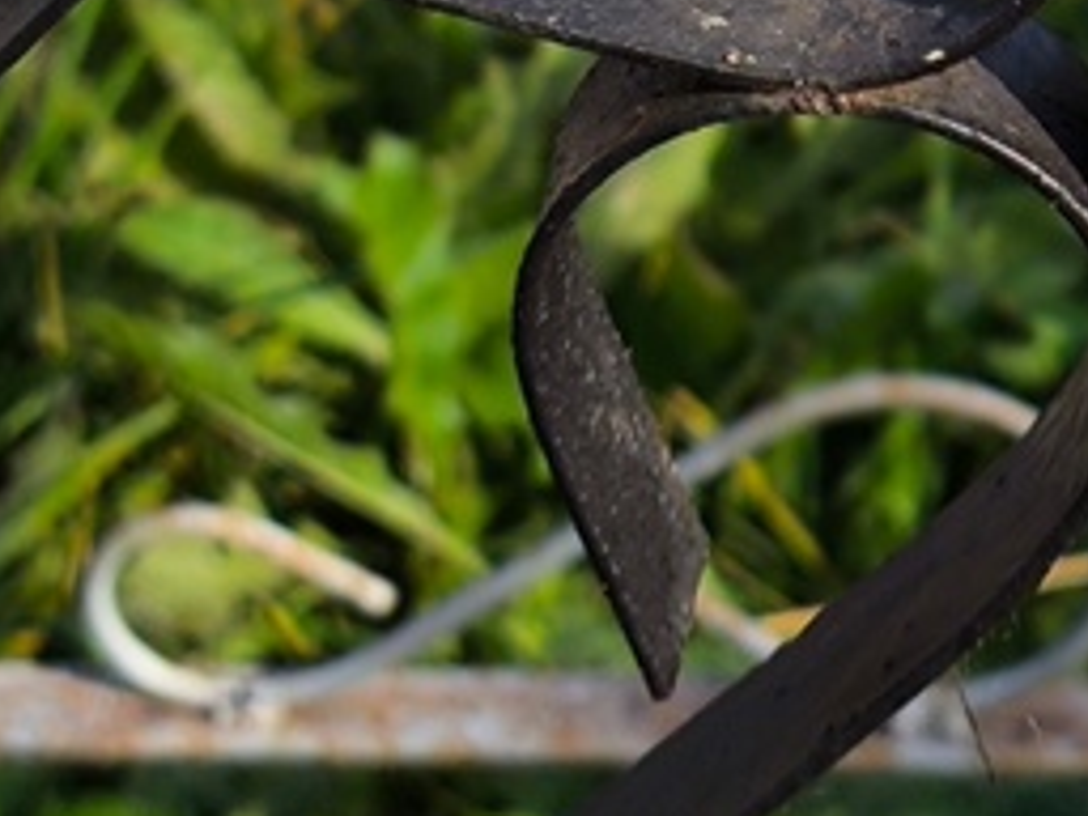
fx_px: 4903
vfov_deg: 9.2
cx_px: 1111
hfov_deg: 12.5
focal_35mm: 156
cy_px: -442
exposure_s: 1/877
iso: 50
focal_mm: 4.71
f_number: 1.7
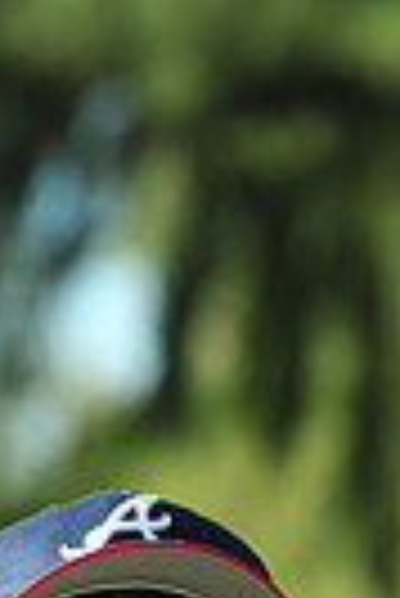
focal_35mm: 718
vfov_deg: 2.9
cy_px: 1084
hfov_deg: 1.9
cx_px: 526
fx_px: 11935
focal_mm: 165
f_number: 6.3
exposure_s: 1/400
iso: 200
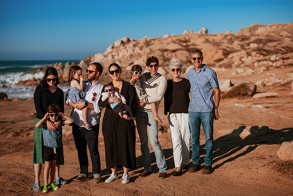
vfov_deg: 23.4
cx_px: 146
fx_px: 472
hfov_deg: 34.5
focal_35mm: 58
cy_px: 98
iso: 50
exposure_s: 1/8000
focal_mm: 58
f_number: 2.2
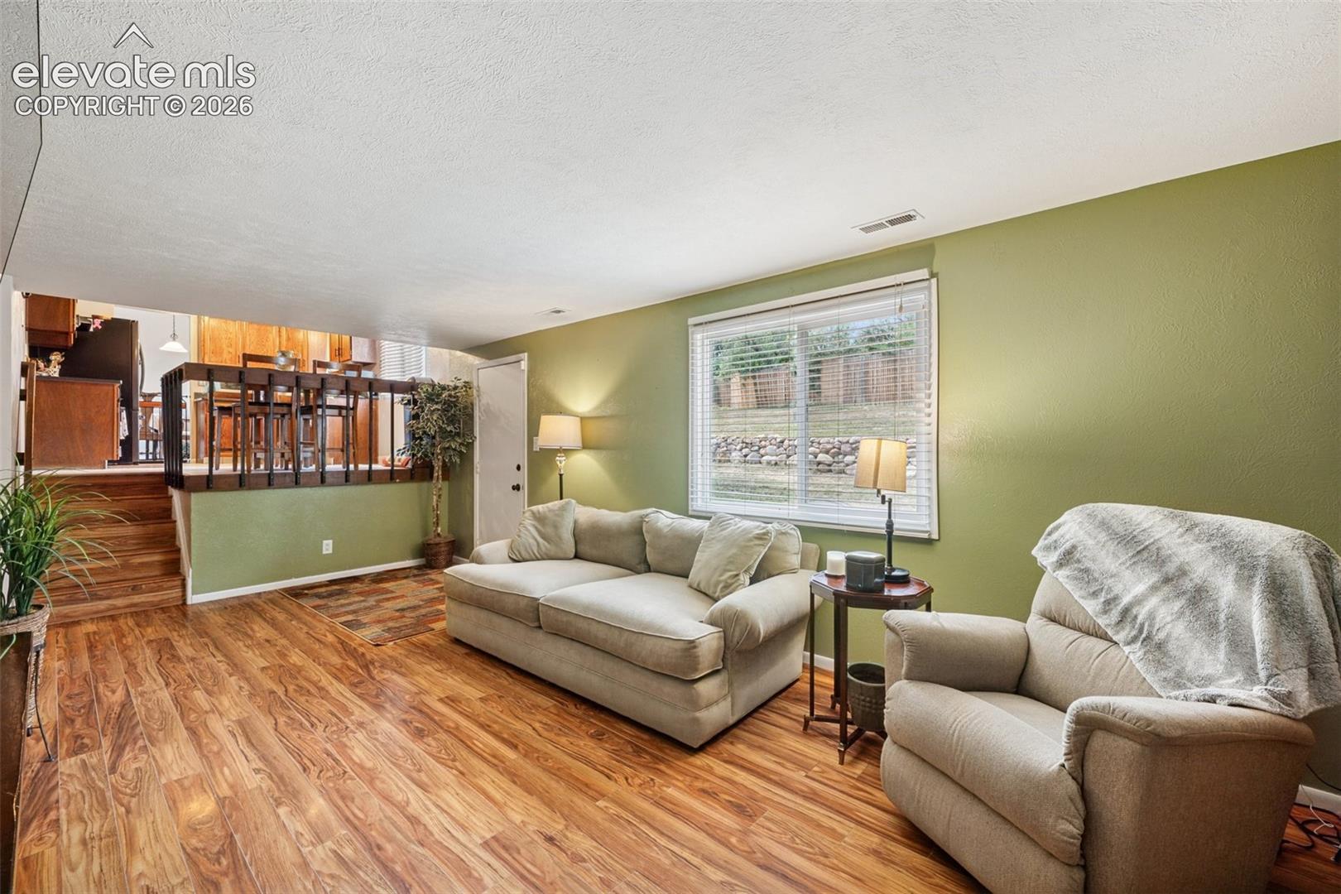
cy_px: 447
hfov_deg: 100.4
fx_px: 559
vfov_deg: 77.3
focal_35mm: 15
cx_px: 670
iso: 100
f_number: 11
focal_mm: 15
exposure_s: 1/1.67
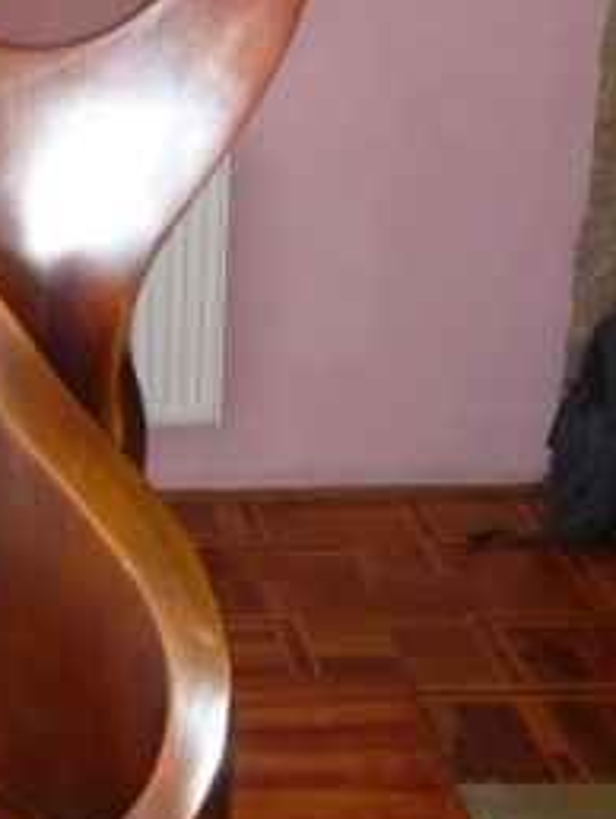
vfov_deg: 31.1
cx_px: -41
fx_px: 1469
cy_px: 454
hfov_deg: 22.5
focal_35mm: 62
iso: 250
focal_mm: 4.1
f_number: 3.3
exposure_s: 1/30
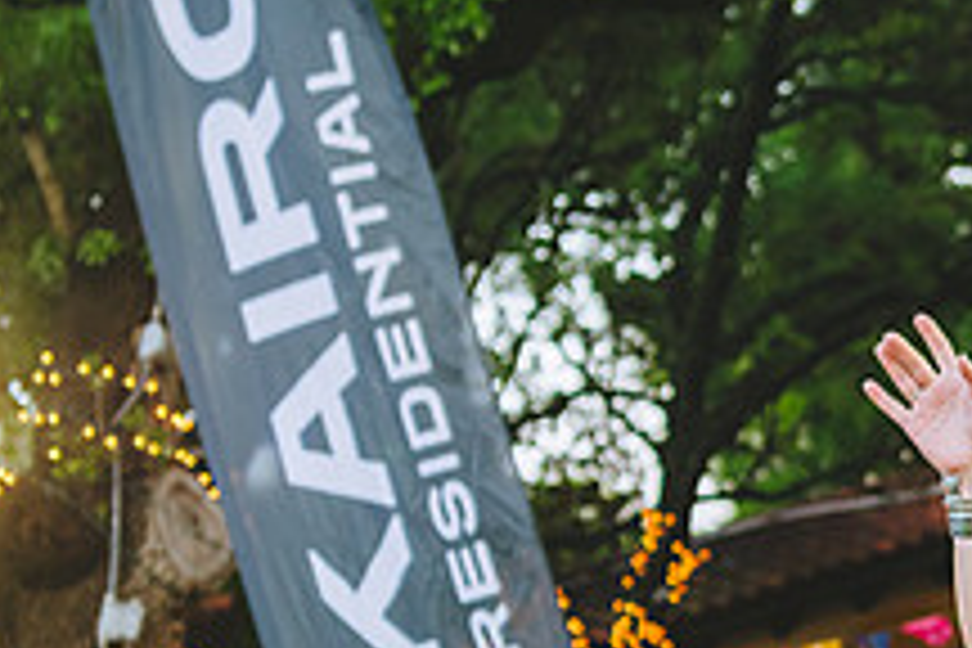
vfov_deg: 10.2
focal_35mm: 134
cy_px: 556
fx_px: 3618
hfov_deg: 14.7
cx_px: 1210
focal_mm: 50
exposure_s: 1/100
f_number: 3.5
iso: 900
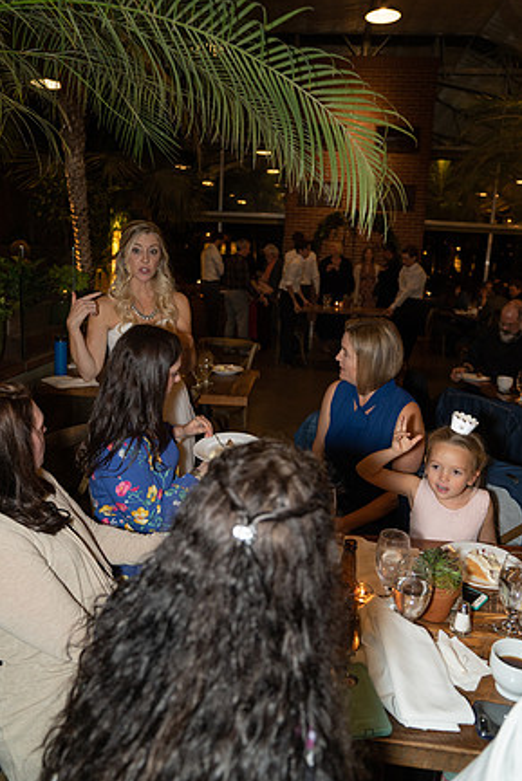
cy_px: 381
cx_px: 255
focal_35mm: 27
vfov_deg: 67.4
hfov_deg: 48.0
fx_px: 587
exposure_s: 1/160
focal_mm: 26
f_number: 2.8
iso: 2000
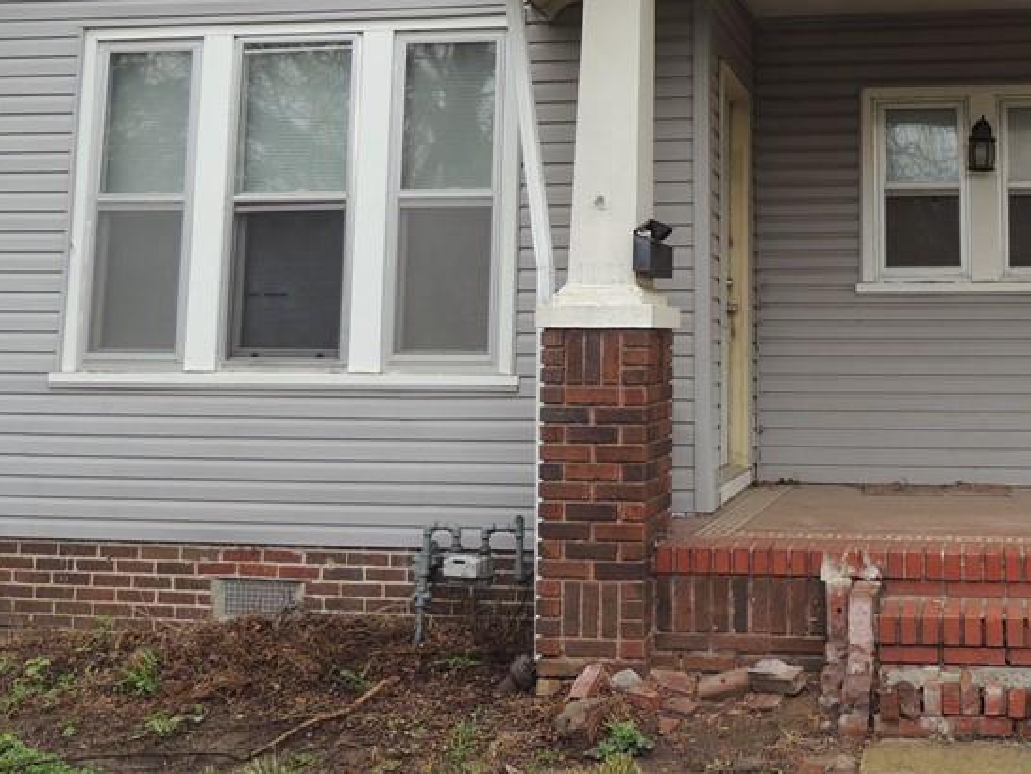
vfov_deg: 31.4
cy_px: 160
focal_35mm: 45
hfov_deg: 40.8
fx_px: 1341
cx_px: 778
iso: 100
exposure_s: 1/250
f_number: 3
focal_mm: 4.3
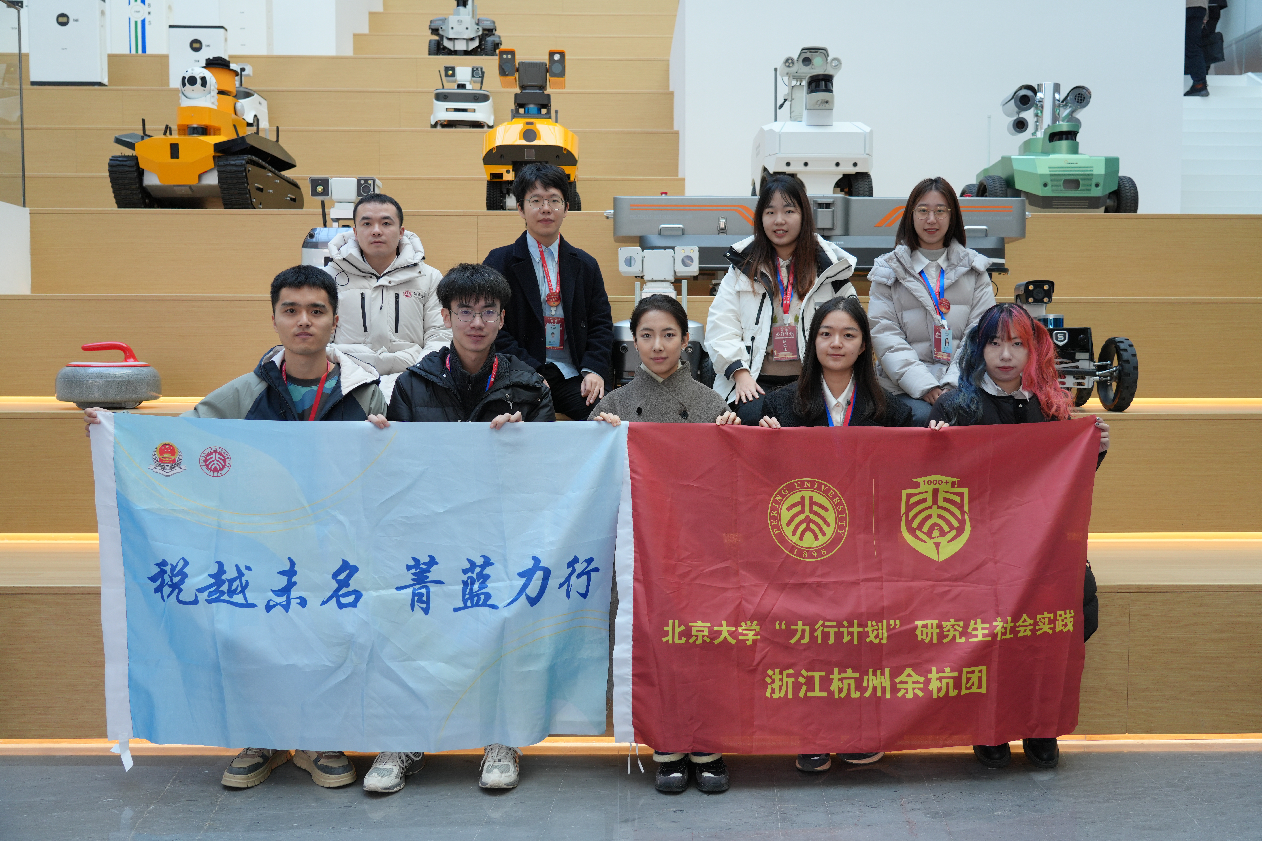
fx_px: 1087
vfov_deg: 42.3
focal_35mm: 31
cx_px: 631
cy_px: 420
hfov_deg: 60.3
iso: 400
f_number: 4
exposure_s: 1/160
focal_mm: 31
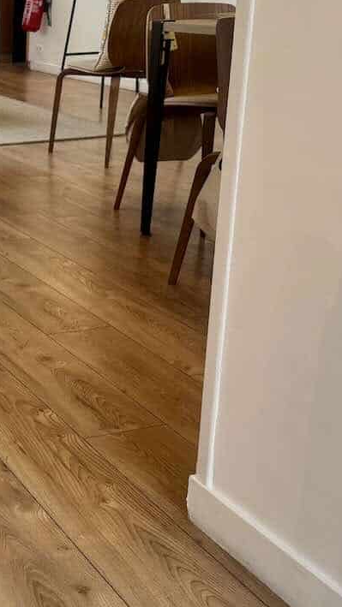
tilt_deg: -16.5
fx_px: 951
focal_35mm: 59
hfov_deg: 19.2
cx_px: -73
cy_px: 265
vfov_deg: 35.4
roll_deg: +1.5
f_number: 1.78
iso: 64
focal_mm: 6.76
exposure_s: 1/121
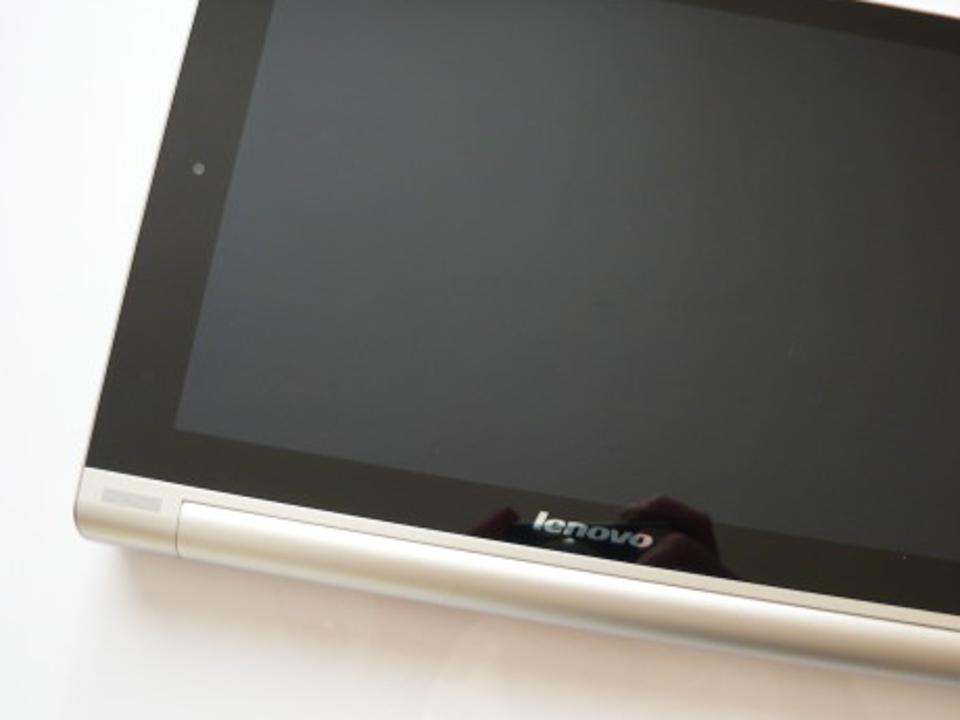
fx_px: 1193
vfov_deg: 33.6
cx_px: 614
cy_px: 344
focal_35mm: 43
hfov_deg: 43.4
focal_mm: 5.5
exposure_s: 1/40
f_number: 2.8
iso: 100
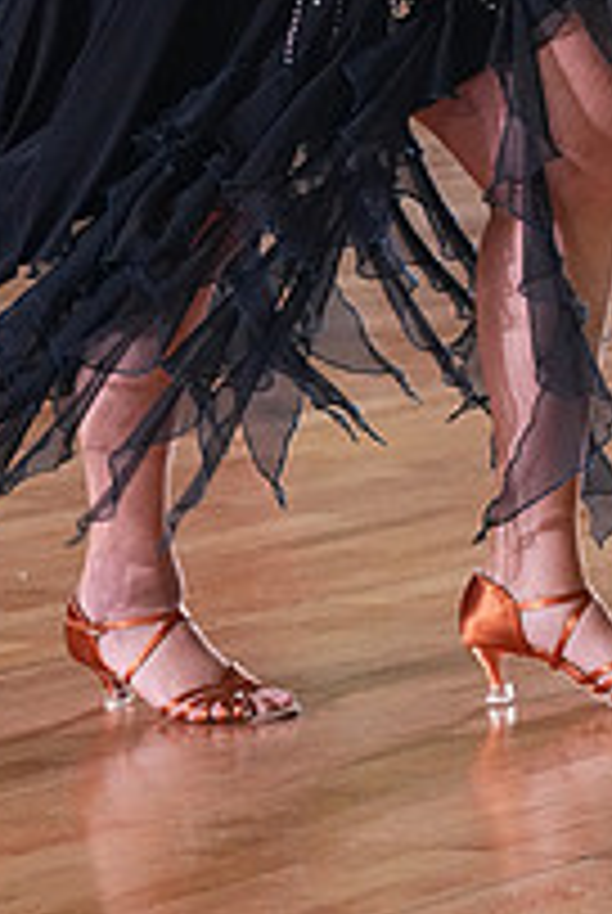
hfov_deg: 5.5
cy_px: -360
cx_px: 731
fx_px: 6302
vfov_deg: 8.2
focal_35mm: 248
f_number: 5.6
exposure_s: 1/320
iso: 5000
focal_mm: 87
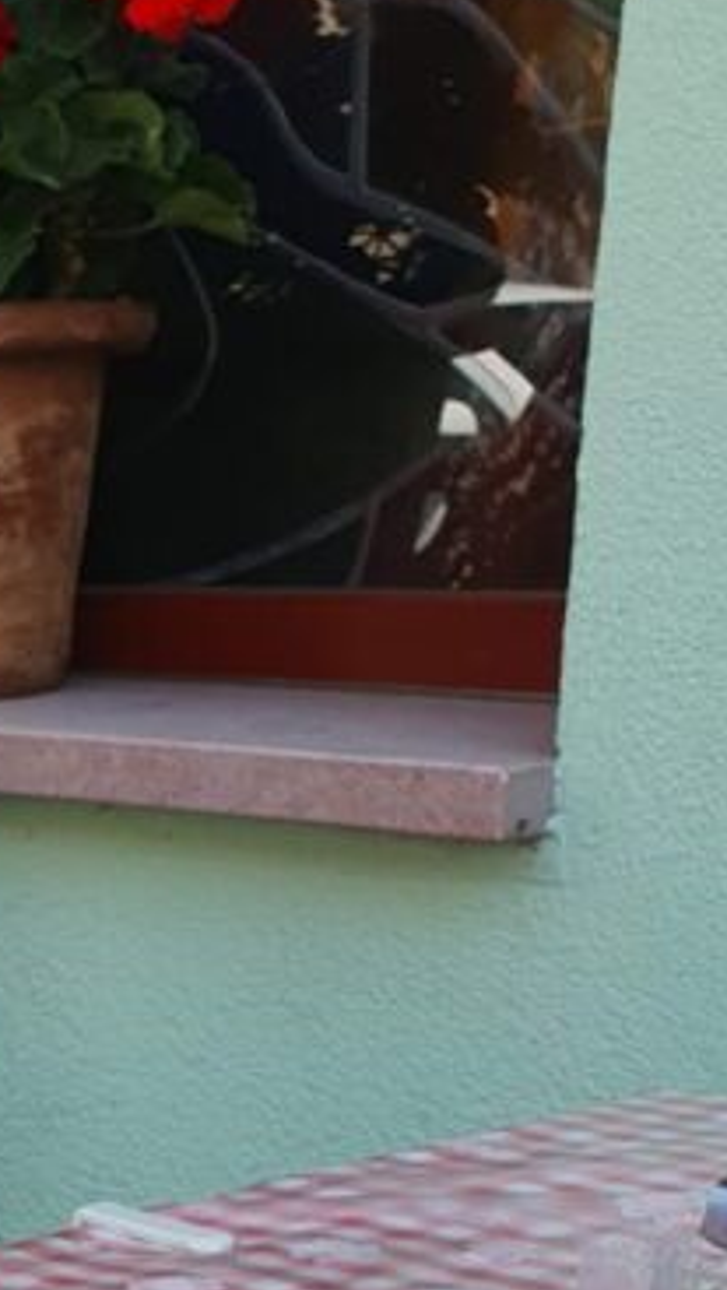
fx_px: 2702
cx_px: -390
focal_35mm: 79
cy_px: 1634
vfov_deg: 23.9
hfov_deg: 14.2
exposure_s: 1/482
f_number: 2.4
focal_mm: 4.32
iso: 50
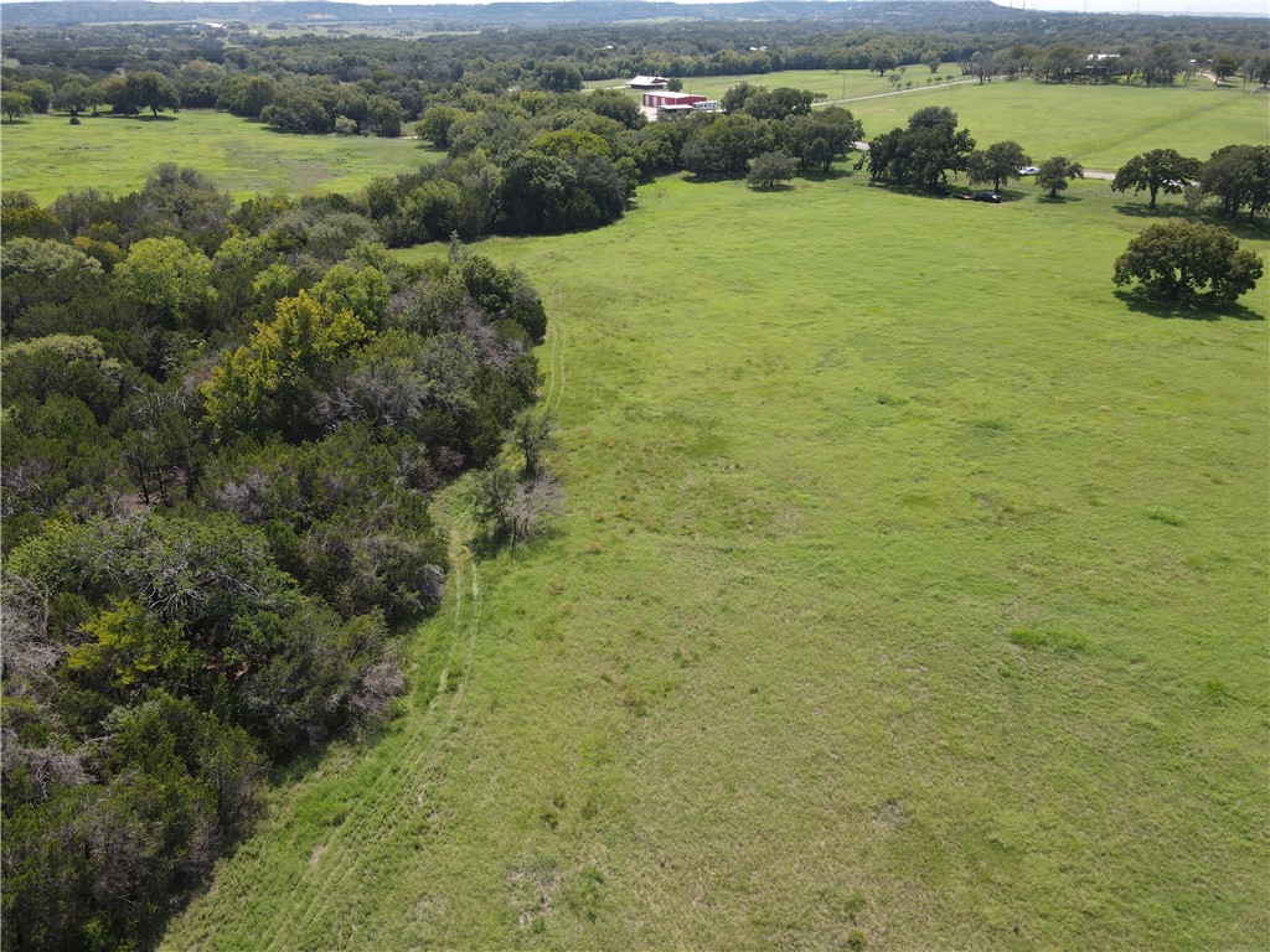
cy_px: 476
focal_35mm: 24
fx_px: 881
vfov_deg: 56.8
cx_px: 635
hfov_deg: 71.6
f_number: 2.8
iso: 100
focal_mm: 4.5
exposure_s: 1/400
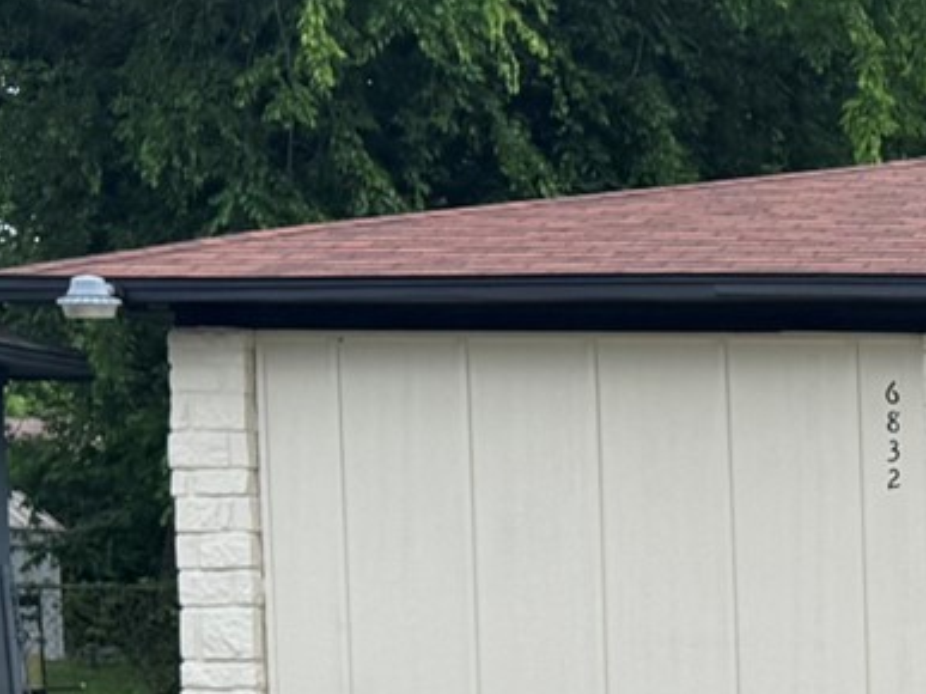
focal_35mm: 127
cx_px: 2000
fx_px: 3396
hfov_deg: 12.9
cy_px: 871
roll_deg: -0.5
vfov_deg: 11.4
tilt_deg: -4.7
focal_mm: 6.76
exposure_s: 1/995
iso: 80
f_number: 1.78
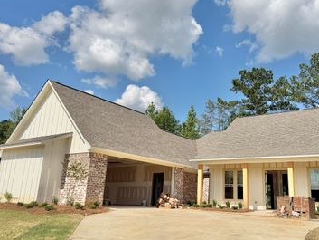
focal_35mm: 34
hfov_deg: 53.6
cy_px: 115
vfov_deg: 41.8
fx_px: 313
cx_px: 191
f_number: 1.78
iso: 80
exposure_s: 1/11905
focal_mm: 6.76
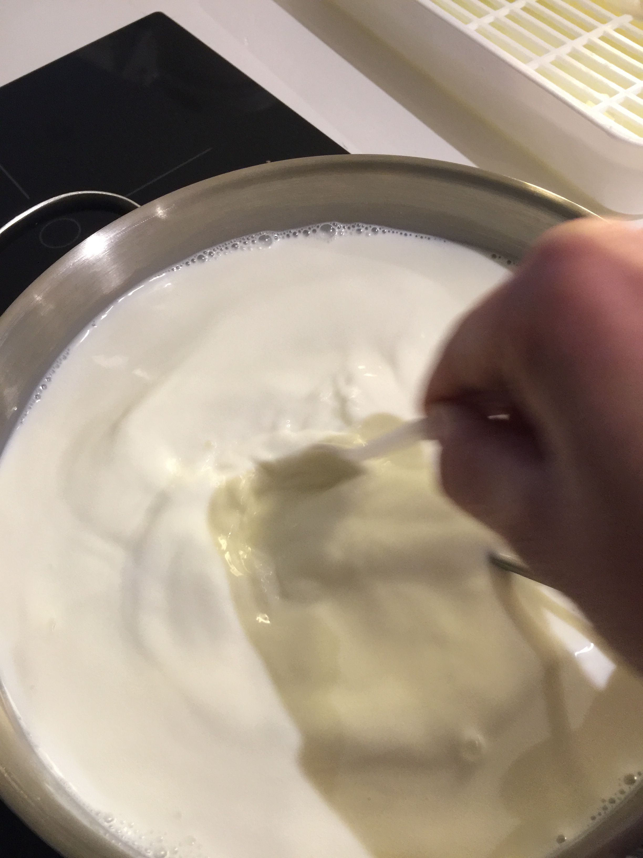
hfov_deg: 48.2
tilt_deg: -58.6
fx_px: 718
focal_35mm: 29
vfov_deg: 61.7
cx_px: 322
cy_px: 429
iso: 80
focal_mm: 4.15
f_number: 2.2
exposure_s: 1/17
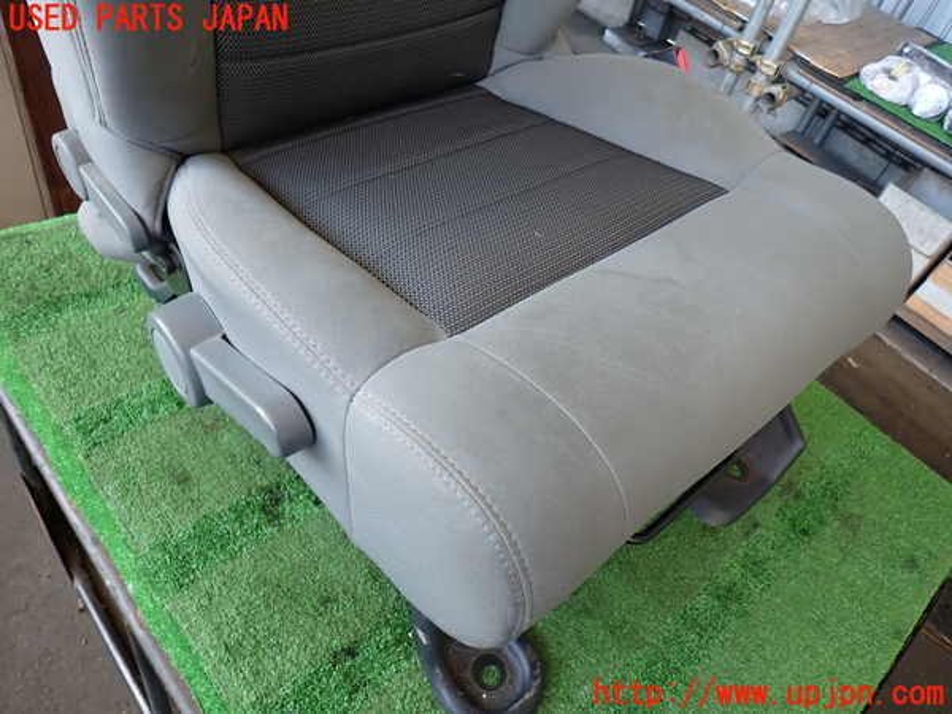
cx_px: 476
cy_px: 357
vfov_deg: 54.9
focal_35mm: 25
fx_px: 688
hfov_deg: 69.4
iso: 100
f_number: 2
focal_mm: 4.5
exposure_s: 1/60
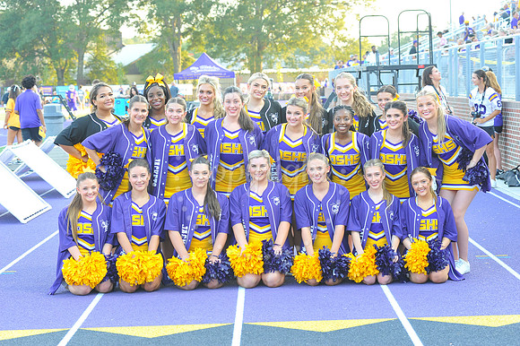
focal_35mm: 92
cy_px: 173
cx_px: 260
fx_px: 1328
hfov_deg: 22.2
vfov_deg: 14.8
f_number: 5.6
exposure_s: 1/60
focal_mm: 92
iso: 400
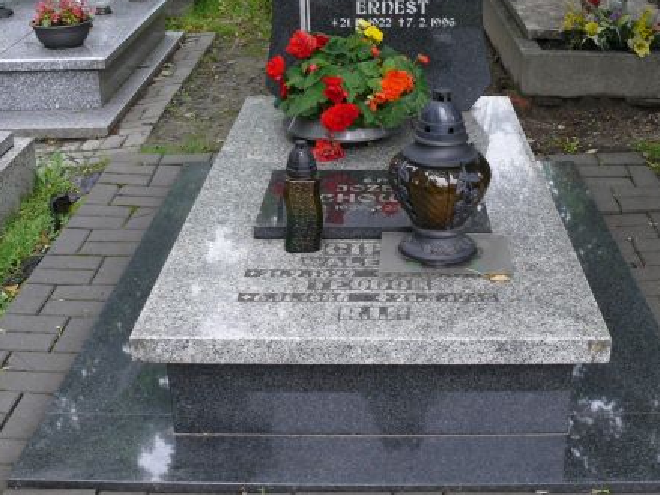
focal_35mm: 51
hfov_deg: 37.5
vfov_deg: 28.5
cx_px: 358
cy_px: 230
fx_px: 972
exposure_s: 1/100
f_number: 2.8
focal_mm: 7.4
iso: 100
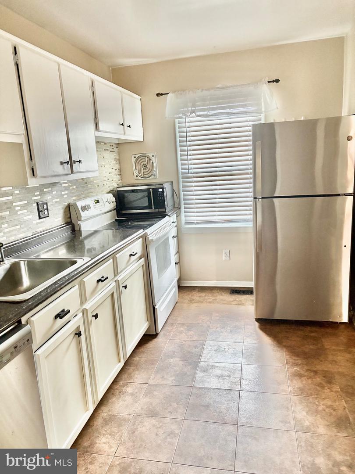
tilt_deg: -11.5
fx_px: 356
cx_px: 178
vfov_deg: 67.3
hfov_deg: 53.1
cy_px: 237
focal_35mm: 26
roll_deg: +3.3
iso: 250
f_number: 1.6
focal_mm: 5.96
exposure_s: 1/60
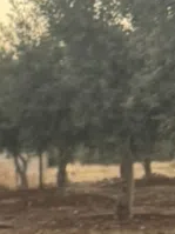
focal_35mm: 165
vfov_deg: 11.3
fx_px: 1113
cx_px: -334
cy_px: 402
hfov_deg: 7.9
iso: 125
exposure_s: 1/121
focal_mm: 6.76
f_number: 1.78
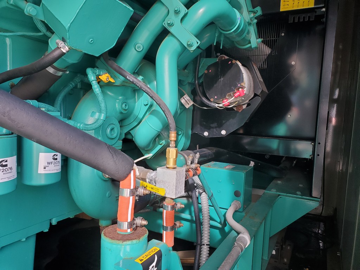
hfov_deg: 67.3
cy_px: 135
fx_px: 270
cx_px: 180
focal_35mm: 26
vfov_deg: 53.1
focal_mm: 4.3
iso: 100
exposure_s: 1/100
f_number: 2.4
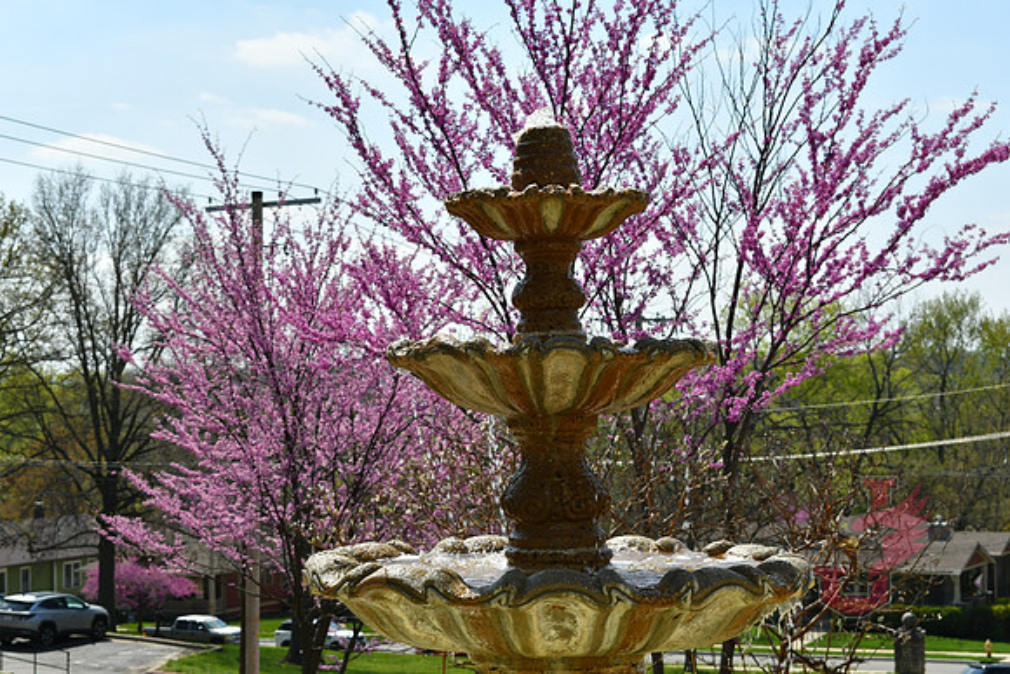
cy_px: 337
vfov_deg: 18.2
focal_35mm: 75
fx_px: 2105
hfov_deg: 27.0
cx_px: 505
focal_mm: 50
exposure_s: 1/250
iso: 100
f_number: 11
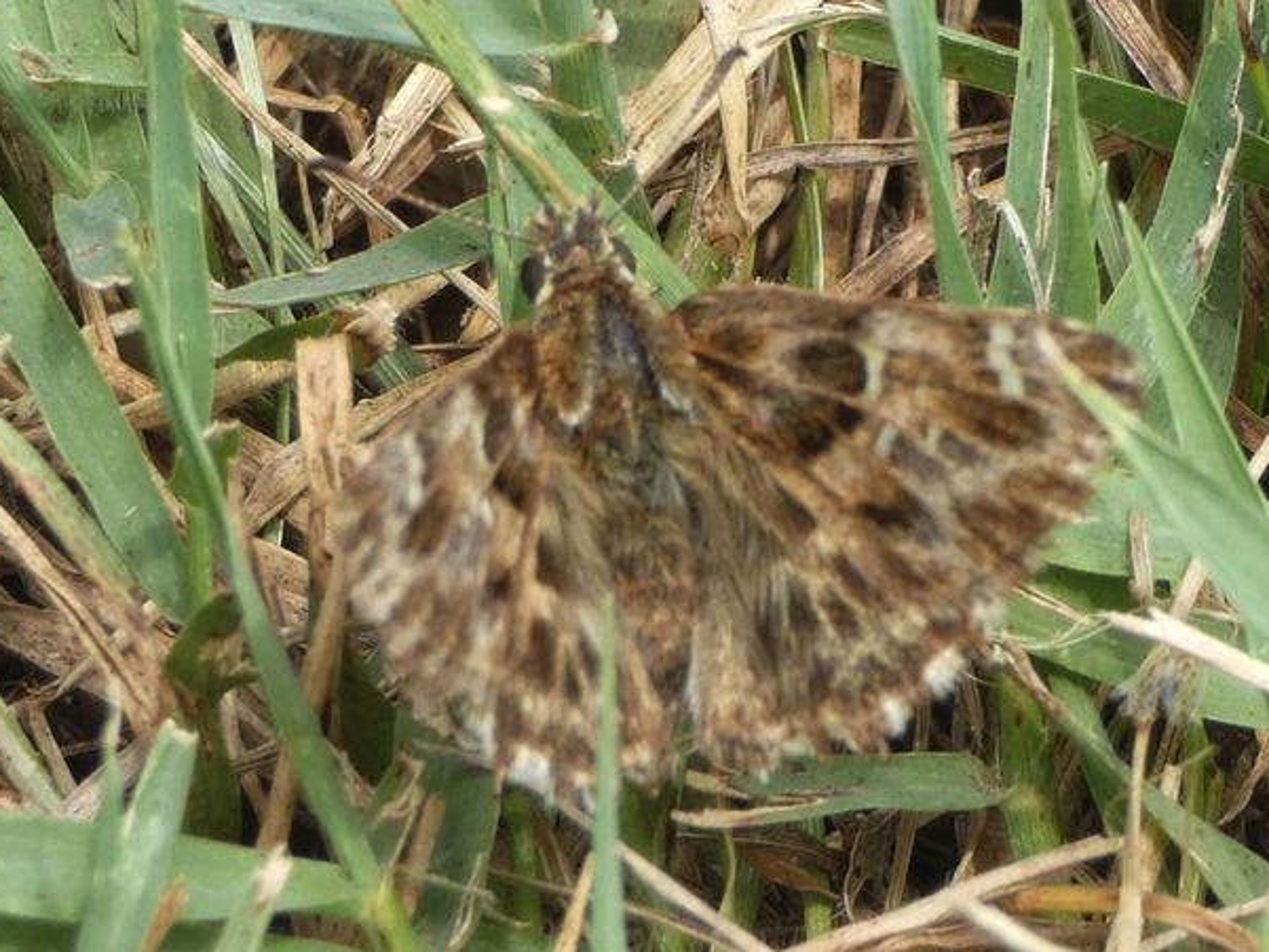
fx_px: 7810
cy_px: 386
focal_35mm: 213
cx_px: 704
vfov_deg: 7.0
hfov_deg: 9.3
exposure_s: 1/80
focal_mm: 26.9
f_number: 5.4
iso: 80
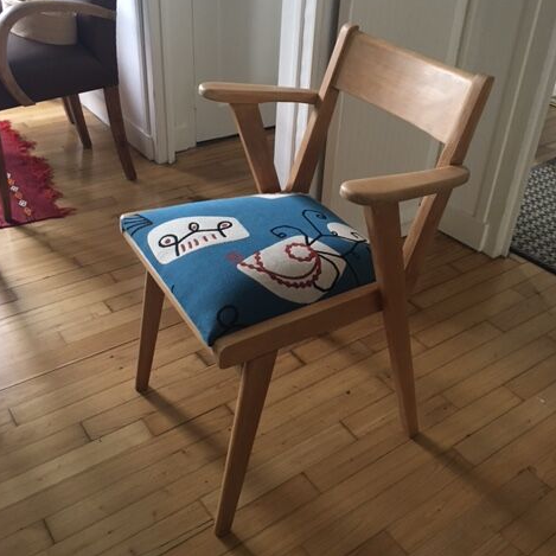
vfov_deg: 47.2
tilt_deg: -32.6
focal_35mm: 35
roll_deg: -2.9
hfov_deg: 47.2
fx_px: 636
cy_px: 255
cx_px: 273
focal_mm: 4.15
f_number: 2.2
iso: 200
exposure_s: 1/20
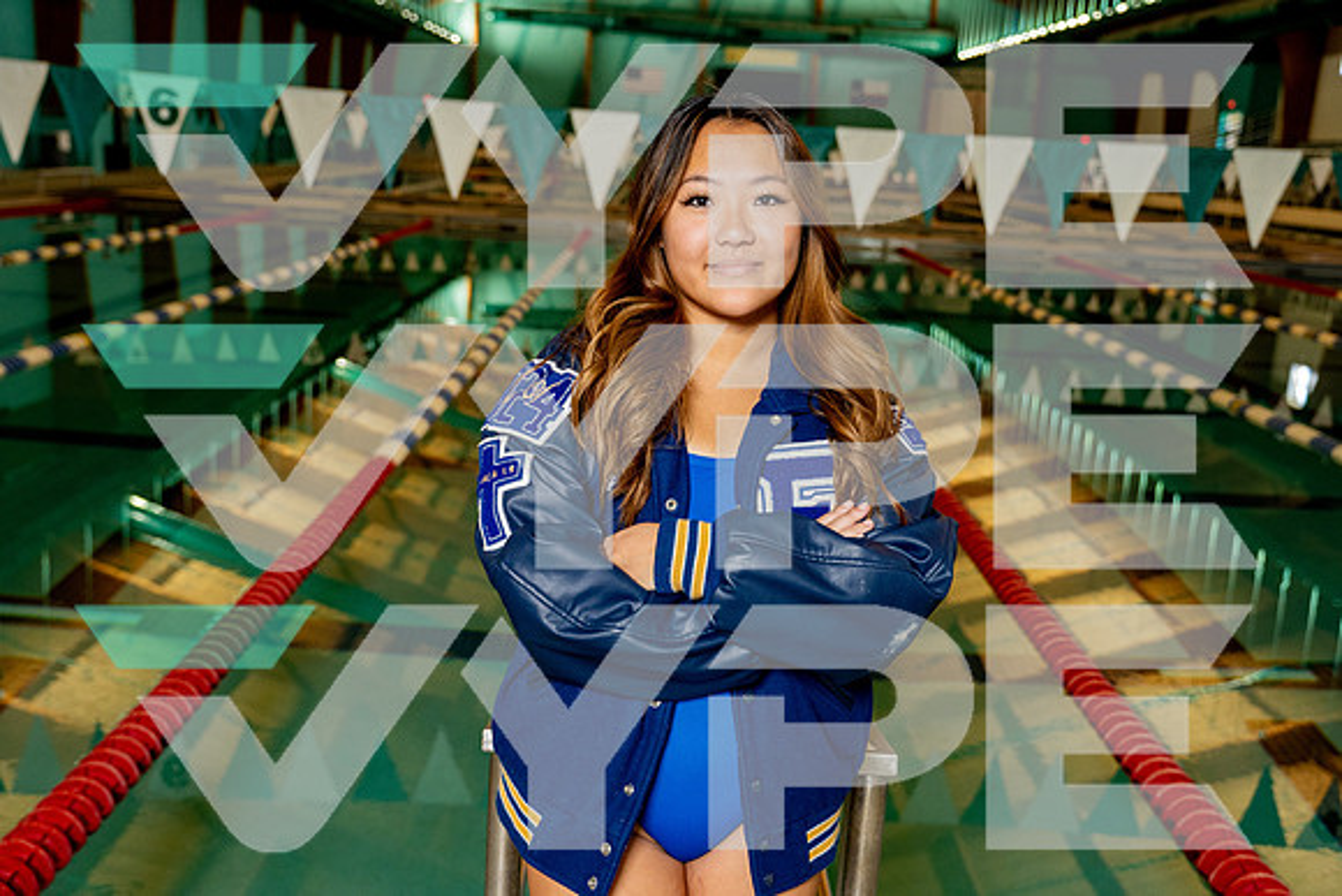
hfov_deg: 50.7
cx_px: 671
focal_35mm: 38
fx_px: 1417
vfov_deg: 35.1
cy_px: 448
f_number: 4
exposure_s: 1/250
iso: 1600
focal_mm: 38
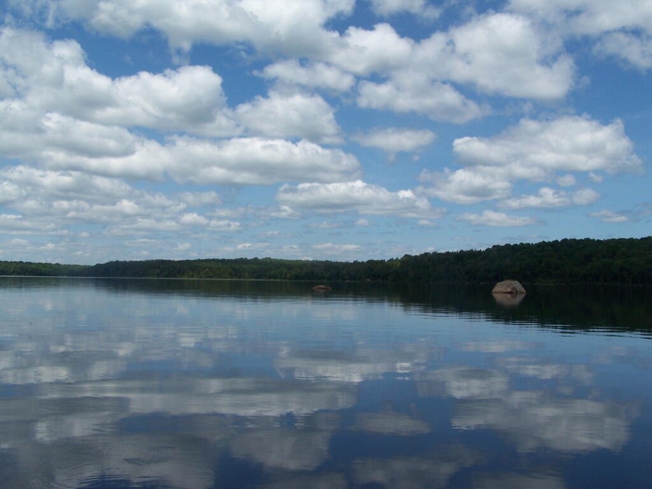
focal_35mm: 38
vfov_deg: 37.7
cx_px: 326
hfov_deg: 49.0
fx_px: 716
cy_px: 244
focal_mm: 6.3
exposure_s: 1/800
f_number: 5.6
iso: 80
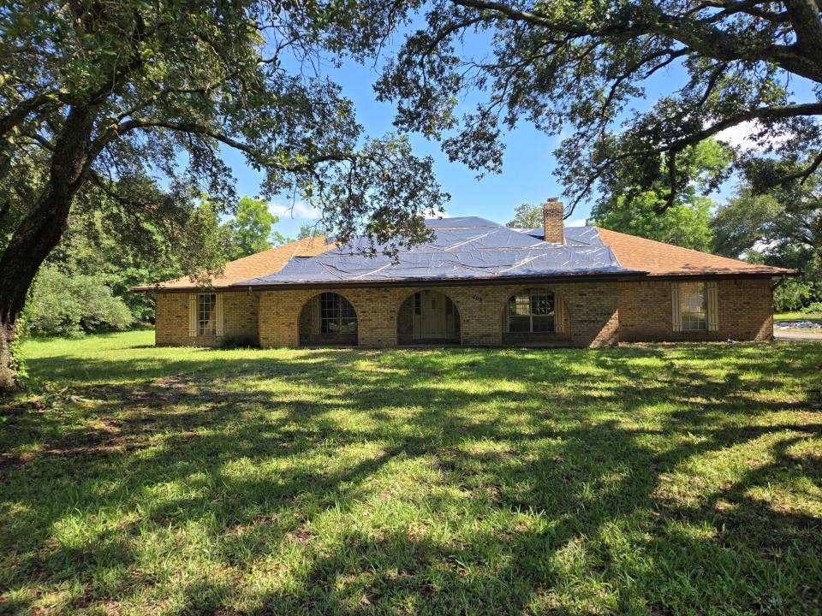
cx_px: 411
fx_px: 546
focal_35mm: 23
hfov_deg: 73.9
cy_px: 308
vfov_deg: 58.9
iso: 25
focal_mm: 5.4
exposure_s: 1/671
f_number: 1.8
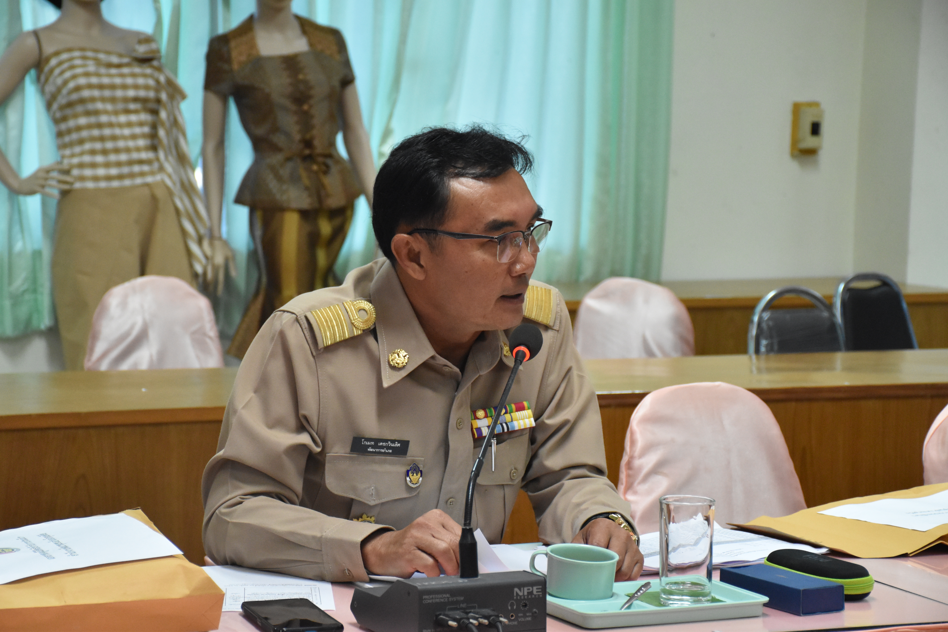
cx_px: 474
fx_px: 2449
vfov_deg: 14.7
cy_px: 316
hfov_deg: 21.9
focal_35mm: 93
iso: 3200
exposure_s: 1/160
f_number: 5.6
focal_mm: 62
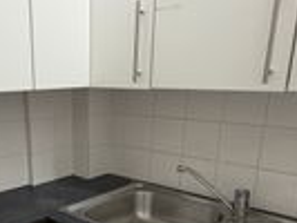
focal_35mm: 42
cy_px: 190
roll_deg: +2.1
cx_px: 71
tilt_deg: -16.9
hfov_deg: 43.2
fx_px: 361
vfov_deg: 33.1
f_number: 2.2
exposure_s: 1/50
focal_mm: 2.22
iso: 200
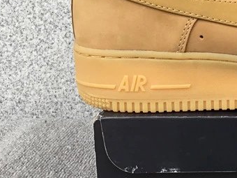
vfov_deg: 17.9
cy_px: 50
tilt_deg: -12.8
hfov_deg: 22.1
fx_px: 561
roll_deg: -0.3
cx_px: 281
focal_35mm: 82
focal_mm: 3.3
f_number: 2.4
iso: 25
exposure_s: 1/137
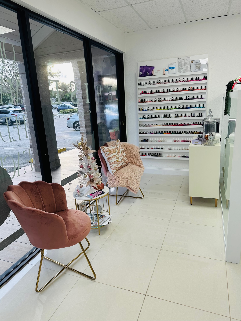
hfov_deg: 56.8
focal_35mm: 24
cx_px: 120
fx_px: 223
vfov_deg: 71.6
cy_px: 160
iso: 80
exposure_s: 1/208
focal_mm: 6.86
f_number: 1.78
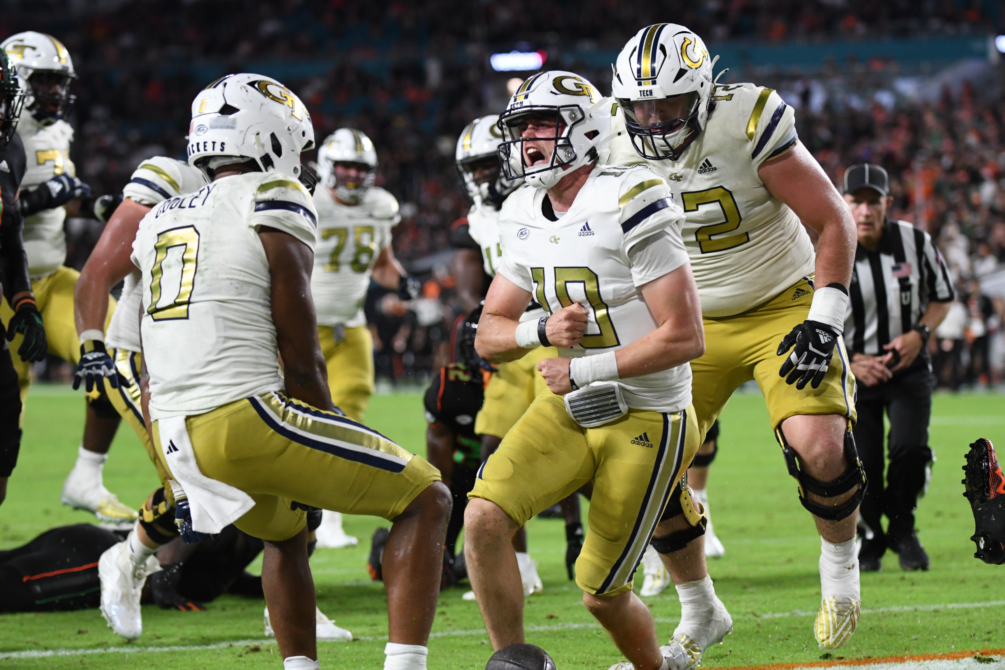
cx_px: 502
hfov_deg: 13.0
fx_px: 4397
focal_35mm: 158
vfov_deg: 8.7
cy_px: 335
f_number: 2.8
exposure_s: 1/1600
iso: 2500
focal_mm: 105
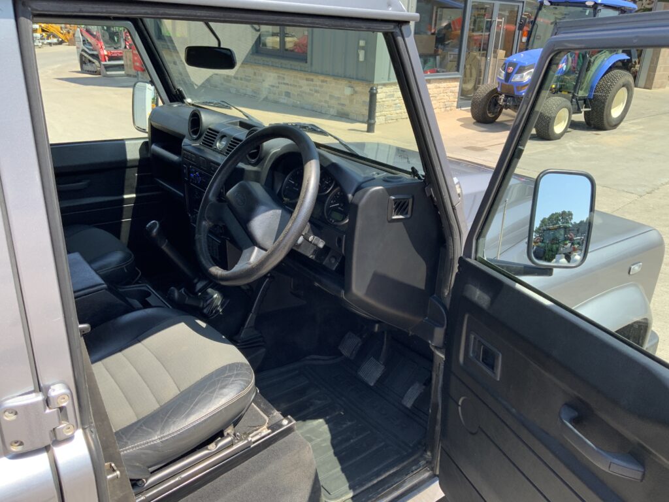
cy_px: 251
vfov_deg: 48.2
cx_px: 334
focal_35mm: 29
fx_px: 560
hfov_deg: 61.7
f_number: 1.8
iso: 16
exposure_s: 1/353
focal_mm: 3
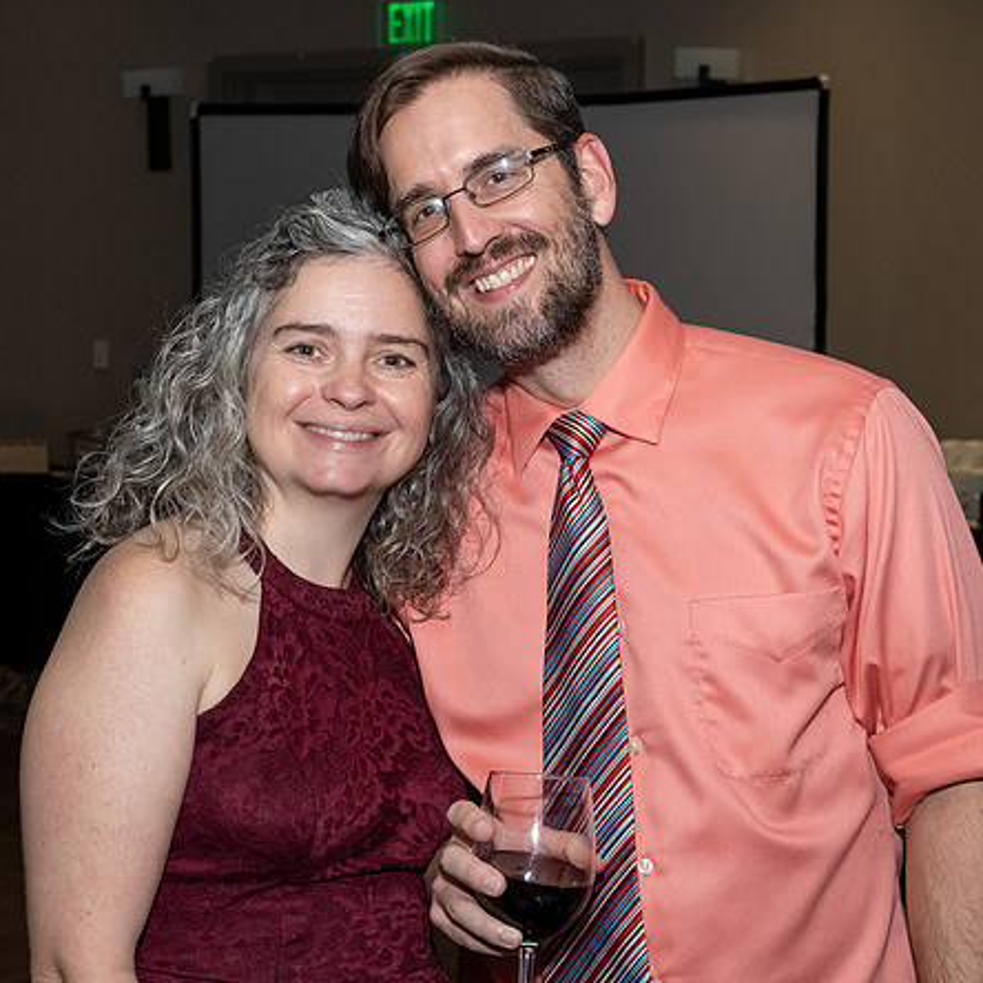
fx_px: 2474
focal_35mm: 77
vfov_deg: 22.5
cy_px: 421
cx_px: 389
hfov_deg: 22.4
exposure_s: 1/250
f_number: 6.3
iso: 500
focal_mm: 32
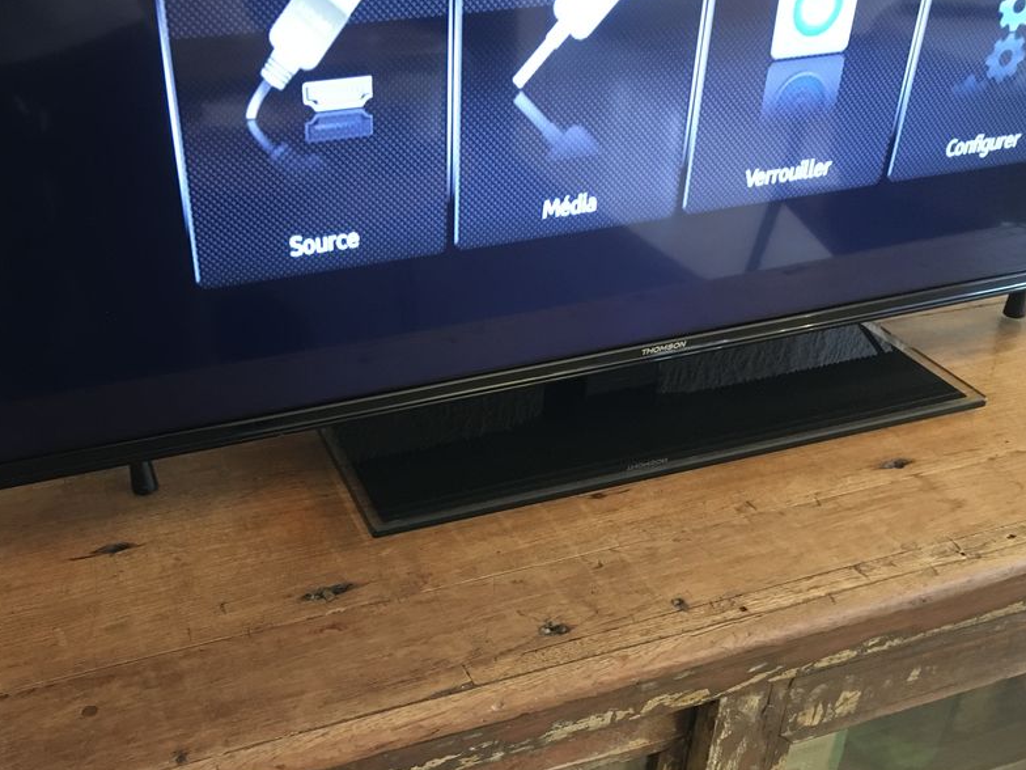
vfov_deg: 38.4
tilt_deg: -35.5
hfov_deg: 49.9
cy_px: 478
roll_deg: -0.3
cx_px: 415
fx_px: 1097
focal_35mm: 37
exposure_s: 1/17
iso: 500
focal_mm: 4.15
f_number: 2.2
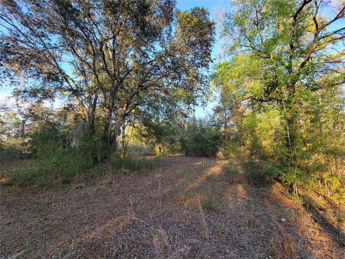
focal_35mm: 13
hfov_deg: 106.2
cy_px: 130
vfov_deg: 89.9
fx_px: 130
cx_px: 172
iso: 50
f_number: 2.2
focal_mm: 2.2
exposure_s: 1/152
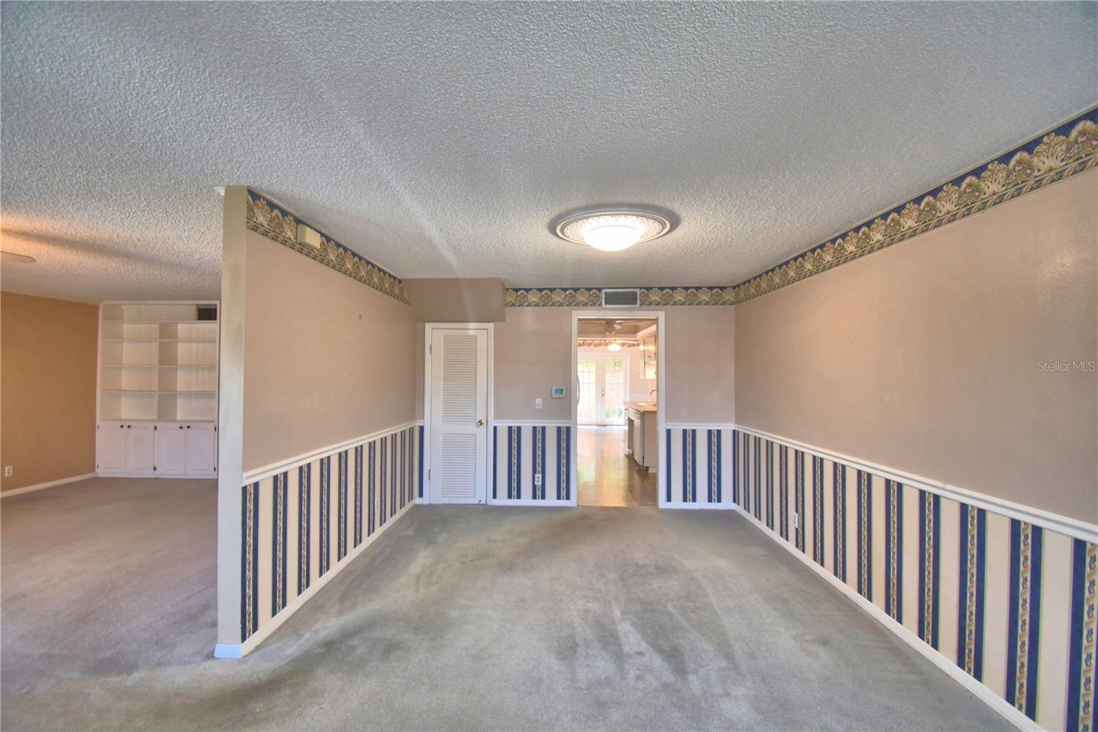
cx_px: 549
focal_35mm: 15
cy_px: 366
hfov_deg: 100.4
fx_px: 457
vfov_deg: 77.3
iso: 400
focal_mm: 10
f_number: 4.5
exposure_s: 1/50
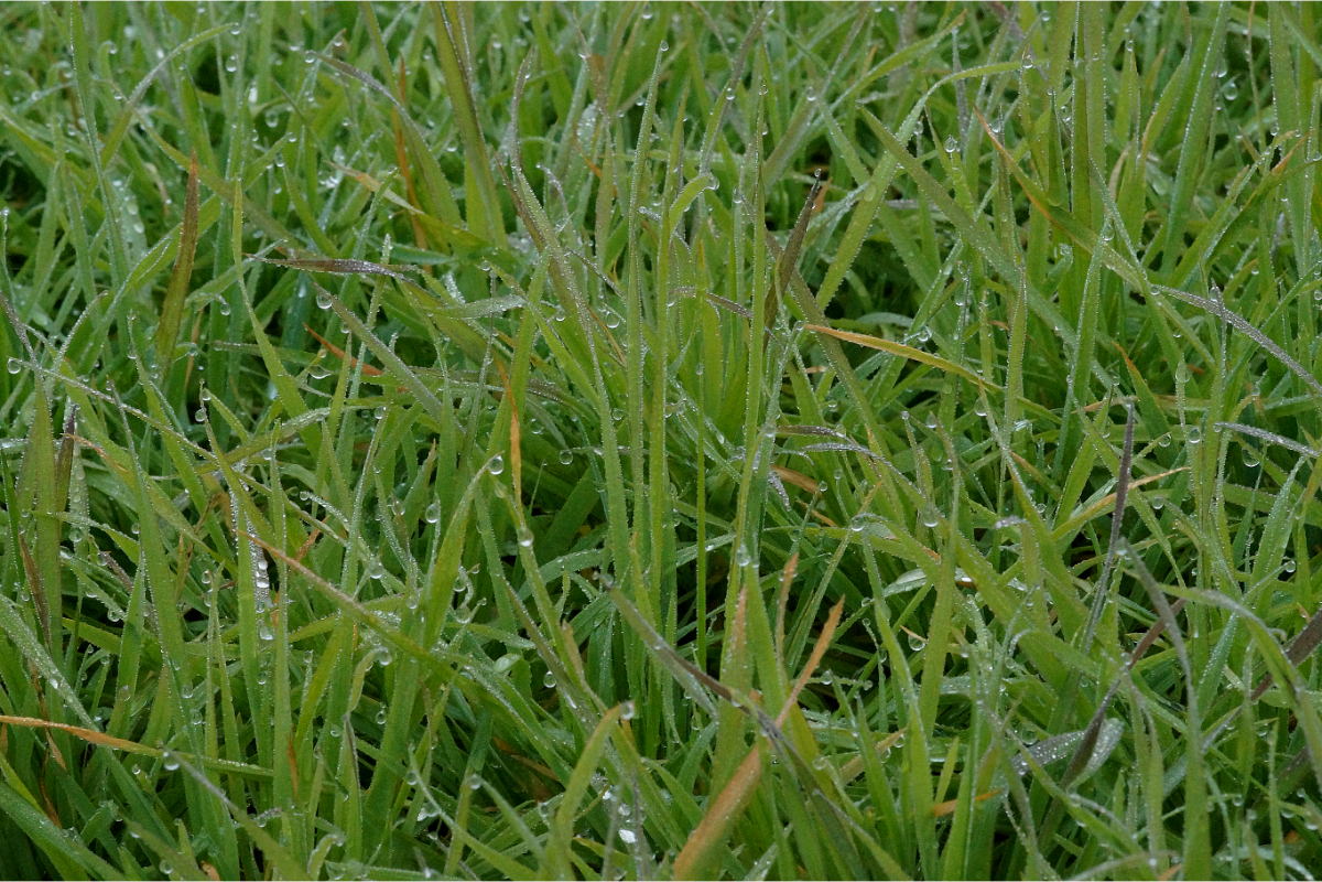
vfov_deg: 9.1
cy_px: 441
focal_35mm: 150
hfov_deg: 13.7
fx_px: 5508
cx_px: 661
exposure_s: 1/125
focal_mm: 100
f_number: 14
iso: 3200
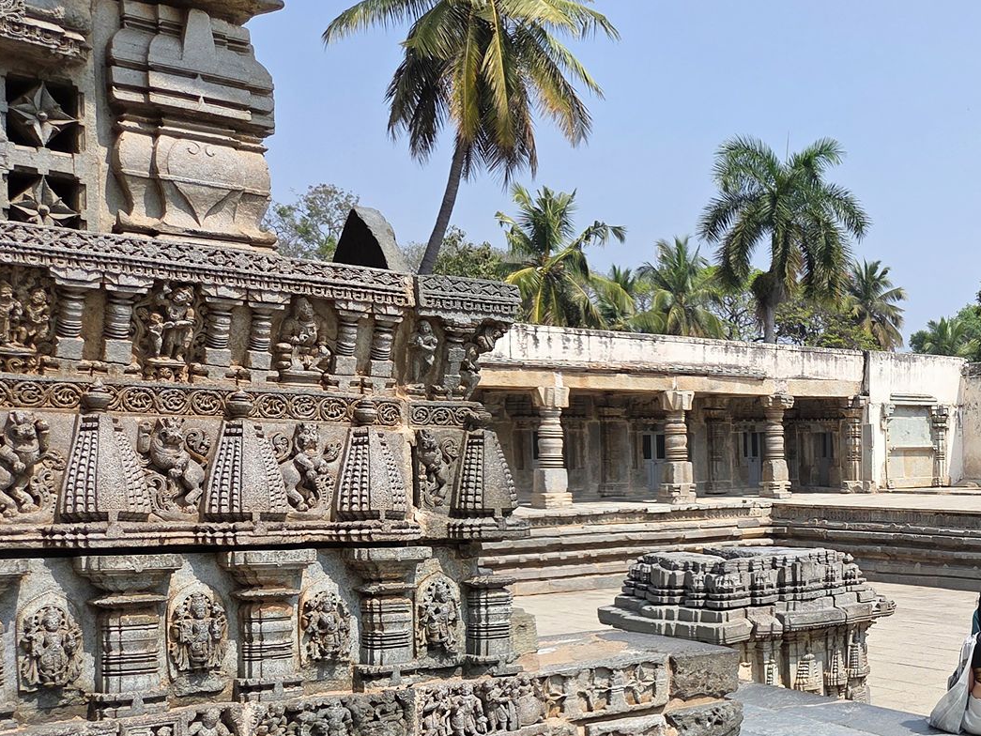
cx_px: 936
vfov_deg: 32.3
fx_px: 1247
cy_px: 553
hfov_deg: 39.0
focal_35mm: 44
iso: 80
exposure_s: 1/6034
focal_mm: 5.4
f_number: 1.8
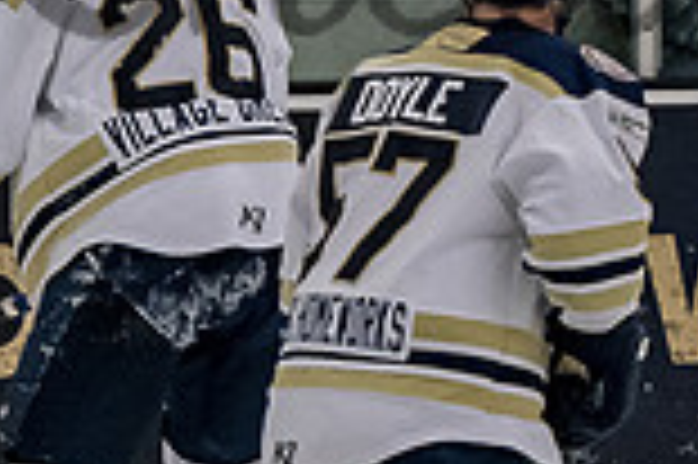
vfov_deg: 1.3
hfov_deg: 1.9
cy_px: 508
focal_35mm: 1088
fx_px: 21073
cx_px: 1369
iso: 2800
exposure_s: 1/800
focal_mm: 145
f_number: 4
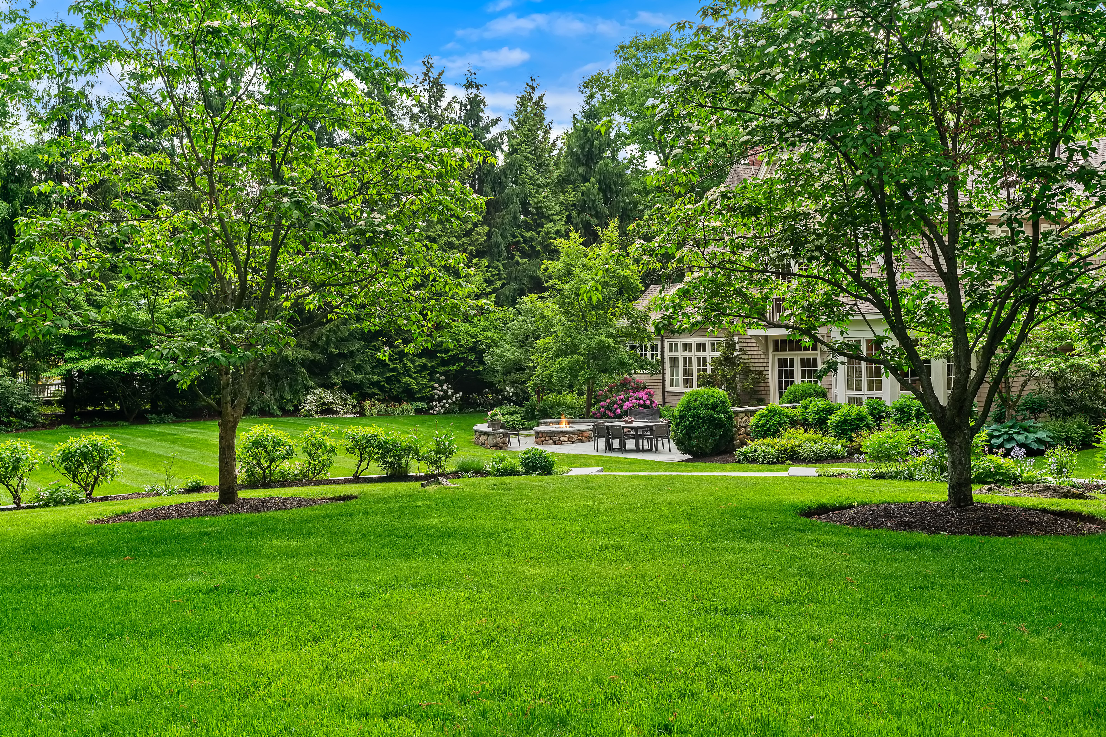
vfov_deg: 37.9
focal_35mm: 35
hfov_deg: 54.4
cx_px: 553
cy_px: 368
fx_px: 1075
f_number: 8
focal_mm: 35
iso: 125
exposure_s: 3.2
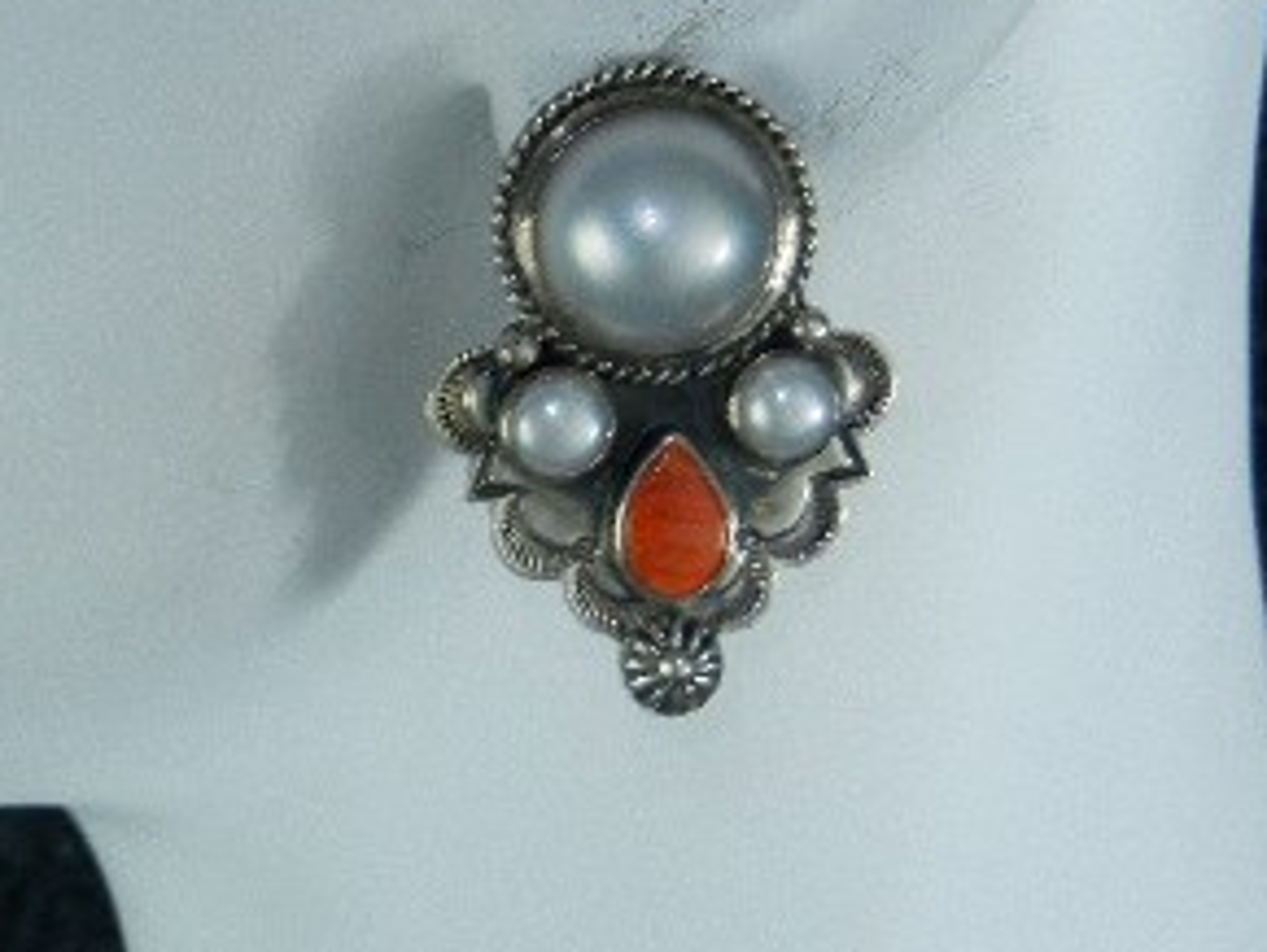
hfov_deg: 13.1
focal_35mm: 150
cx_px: 166
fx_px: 5495
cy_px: 214
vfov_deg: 9.9
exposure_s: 1/30
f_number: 4.1
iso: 160
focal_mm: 12.2
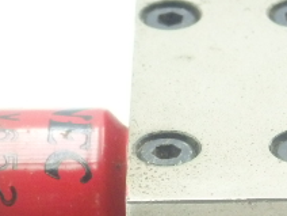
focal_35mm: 387
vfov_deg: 3.8
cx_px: 172
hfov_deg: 5.1
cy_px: 196
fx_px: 3209
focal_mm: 22.9
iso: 800
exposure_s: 1/125
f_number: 5.3
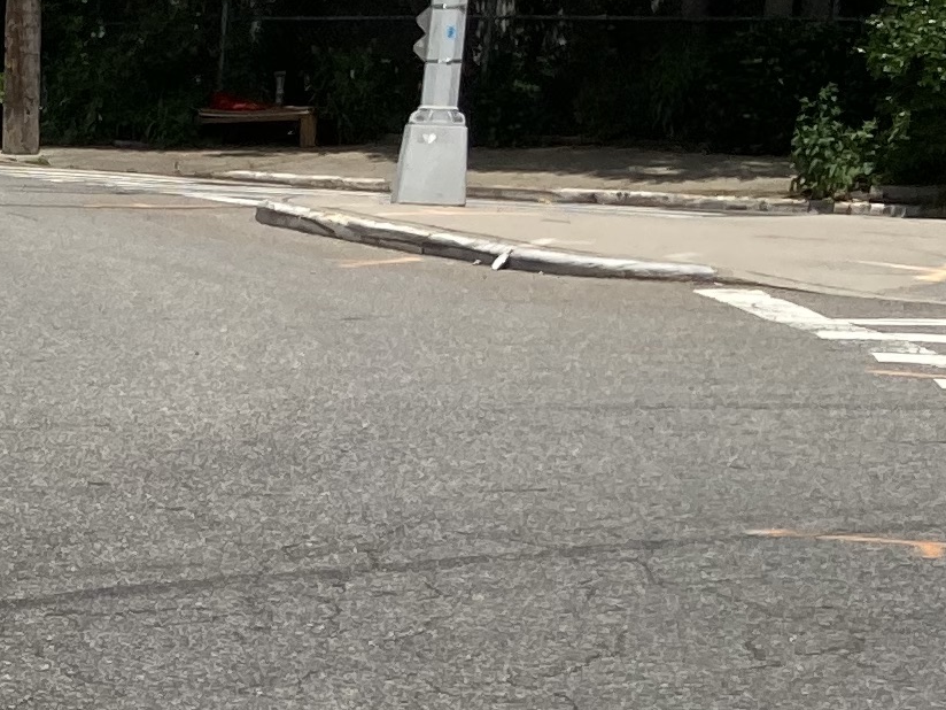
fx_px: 3744
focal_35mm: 137
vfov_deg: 10.7
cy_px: 759
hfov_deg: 11.9
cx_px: -1248
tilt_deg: -11.1
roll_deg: -2.4
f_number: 1.8
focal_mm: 3.99
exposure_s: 1/3247
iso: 20
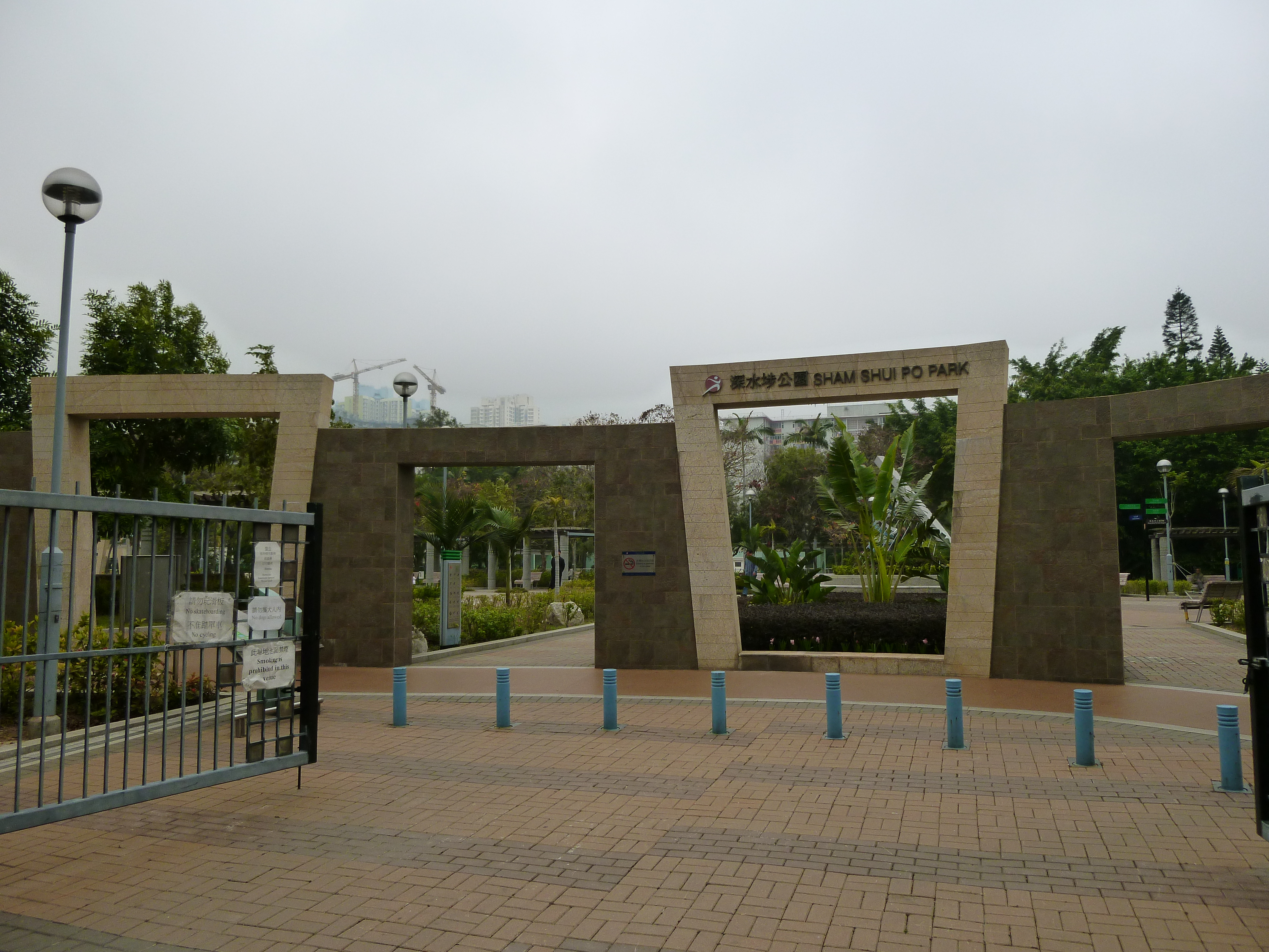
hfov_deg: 69.4
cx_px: 634
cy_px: 476
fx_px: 916
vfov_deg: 54.9
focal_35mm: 25
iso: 125
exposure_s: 1/250
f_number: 3.3
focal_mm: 4.5
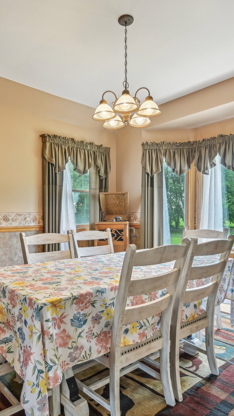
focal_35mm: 25
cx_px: 99
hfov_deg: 46.2
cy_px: 209
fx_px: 274
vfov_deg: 74.5
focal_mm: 15.5
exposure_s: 1/50
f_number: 8
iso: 800
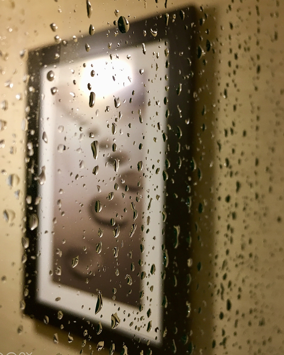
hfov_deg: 43.3
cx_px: 126
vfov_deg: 52.8
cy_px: 180
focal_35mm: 34
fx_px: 357
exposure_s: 1/30
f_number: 2.2
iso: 80
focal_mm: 4.15
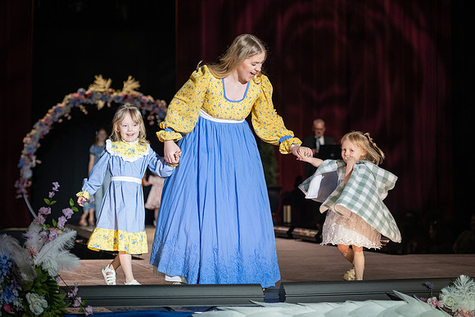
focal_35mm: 104
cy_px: 163
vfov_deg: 13.2
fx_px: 1374
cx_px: 287
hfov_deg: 19.6
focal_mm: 86
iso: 640
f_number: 2.8
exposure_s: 1/640
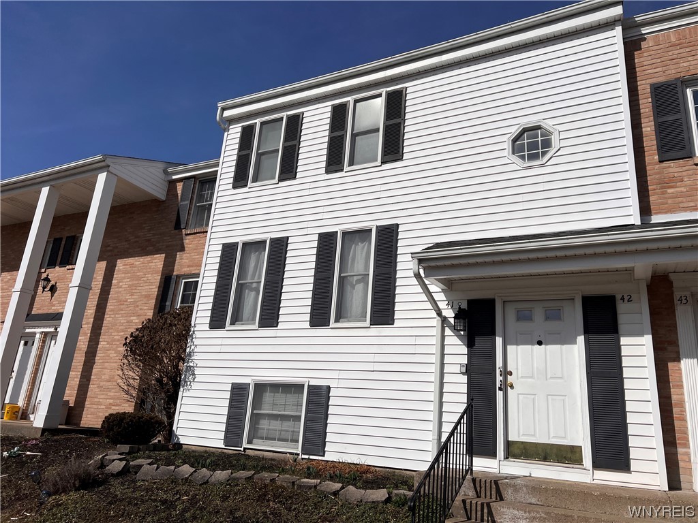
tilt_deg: +19.6
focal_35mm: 26
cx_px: 349
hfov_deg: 67.3
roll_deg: -4.4
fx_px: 524
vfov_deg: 53.1
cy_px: 262
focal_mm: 5.7
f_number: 1.5
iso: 50
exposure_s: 1/16393
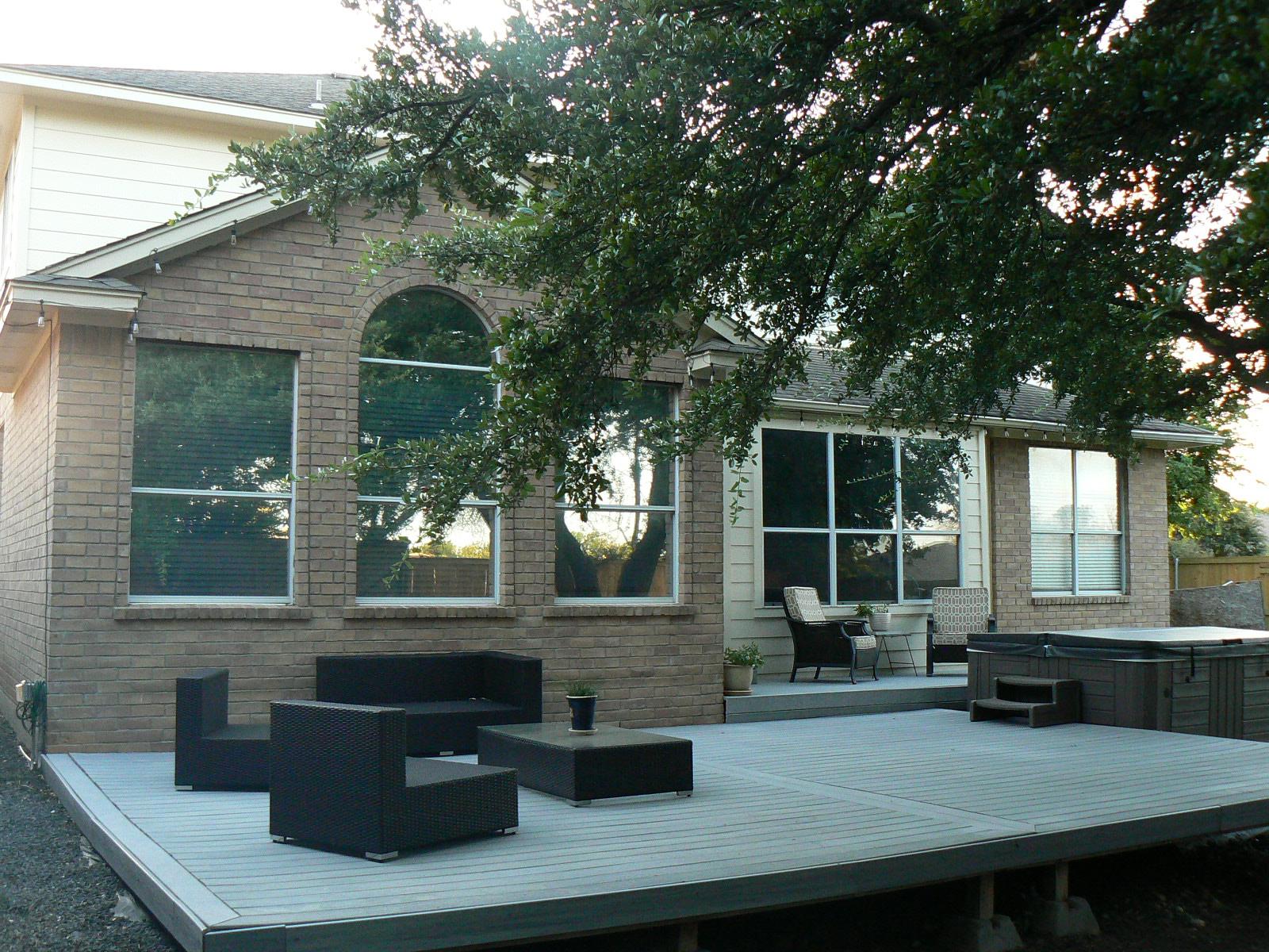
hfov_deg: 51.4
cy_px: 476
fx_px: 1320
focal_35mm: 36
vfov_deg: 39.7
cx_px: 634
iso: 200
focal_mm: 6
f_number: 3.6
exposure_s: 1/60
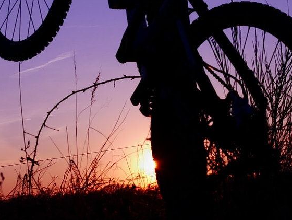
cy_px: -21
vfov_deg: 12.2
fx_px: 1013
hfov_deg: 16.4
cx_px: 148
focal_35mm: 120
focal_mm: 21
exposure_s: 1/800
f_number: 5.6
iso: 200
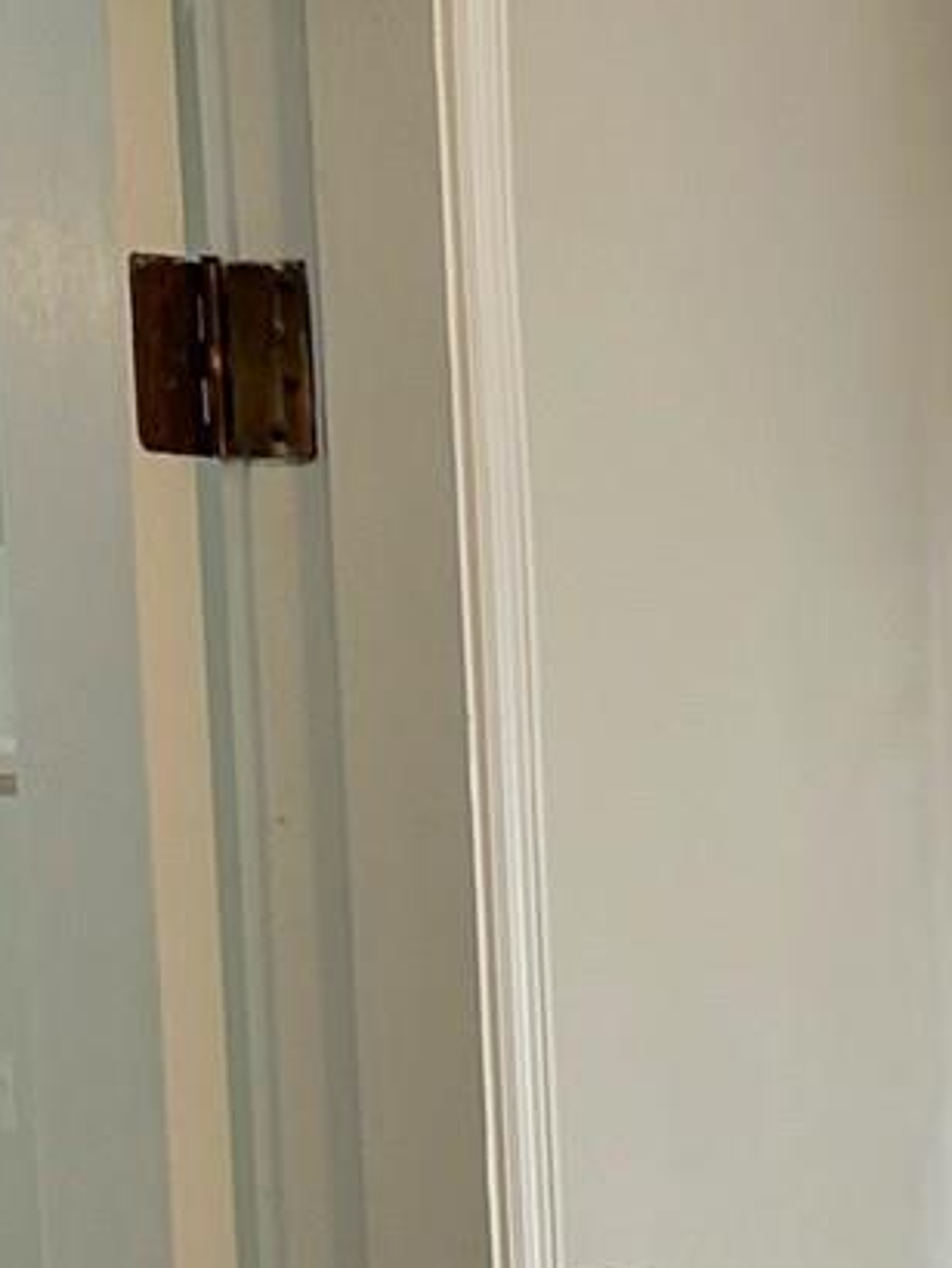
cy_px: 1679
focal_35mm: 146
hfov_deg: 9.4
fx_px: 5348
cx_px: 2065
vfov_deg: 13.0
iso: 50
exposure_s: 1/120
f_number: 1.5
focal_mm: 5.7
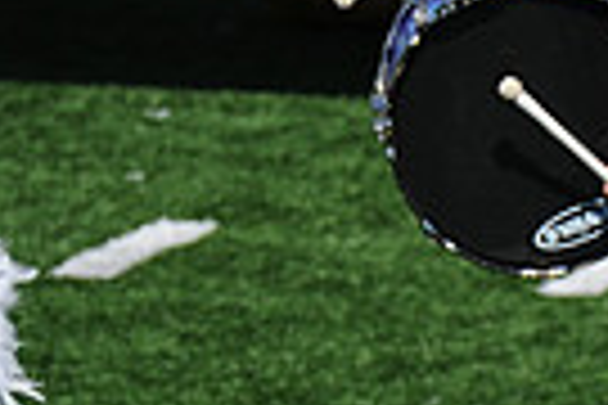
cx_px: 1000
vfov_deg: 0.8
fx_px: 28928
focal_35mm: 1713
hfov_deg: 1.2
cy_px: 662
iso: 800
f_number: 5.6
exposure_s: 1/6400
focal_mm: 400
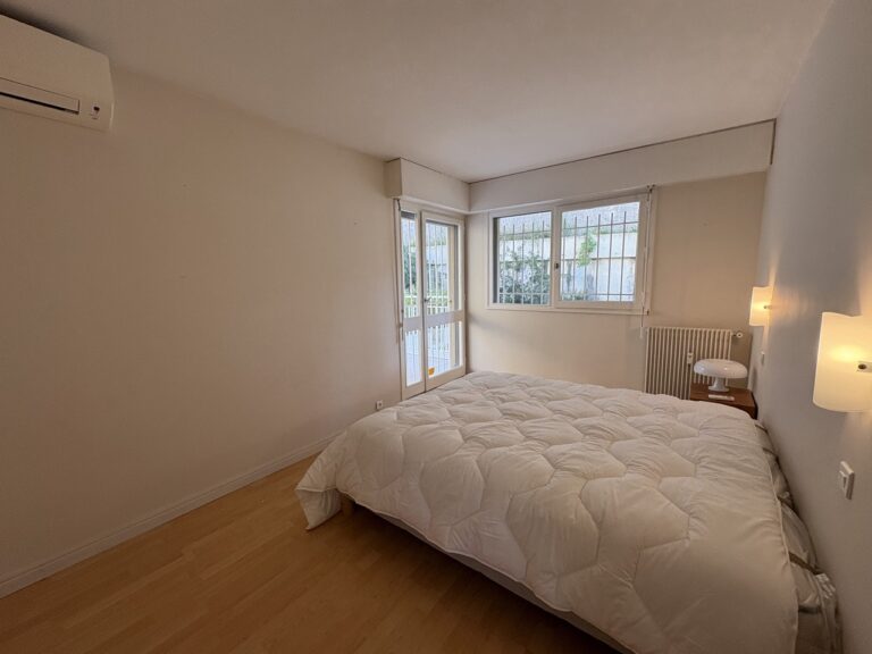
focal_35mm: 14
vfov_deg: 85.7
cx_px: 436
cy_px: 327
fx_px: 353
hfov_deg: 102.1
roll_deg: +1.7
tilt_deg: -7.3
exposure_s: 1/100
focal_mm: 2.22
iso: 64
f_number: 2.2
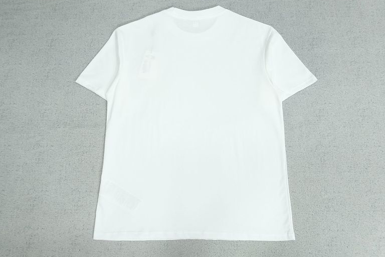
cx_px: 192
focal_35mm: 25
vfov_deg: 51.3
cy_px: 127
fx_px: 267
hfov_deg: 71.5
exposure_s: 1/160
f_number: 8
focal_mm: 16
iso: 1000
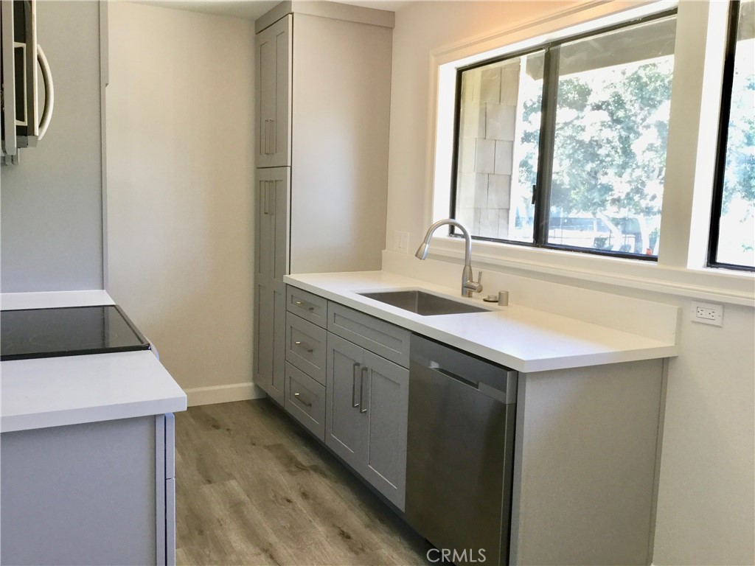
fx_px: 676
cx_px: 378
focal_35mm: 31
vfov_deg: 45.4
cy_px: 283
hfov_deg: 58.4
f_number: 2.4
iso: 50
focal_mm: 3.3
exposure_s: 1/30
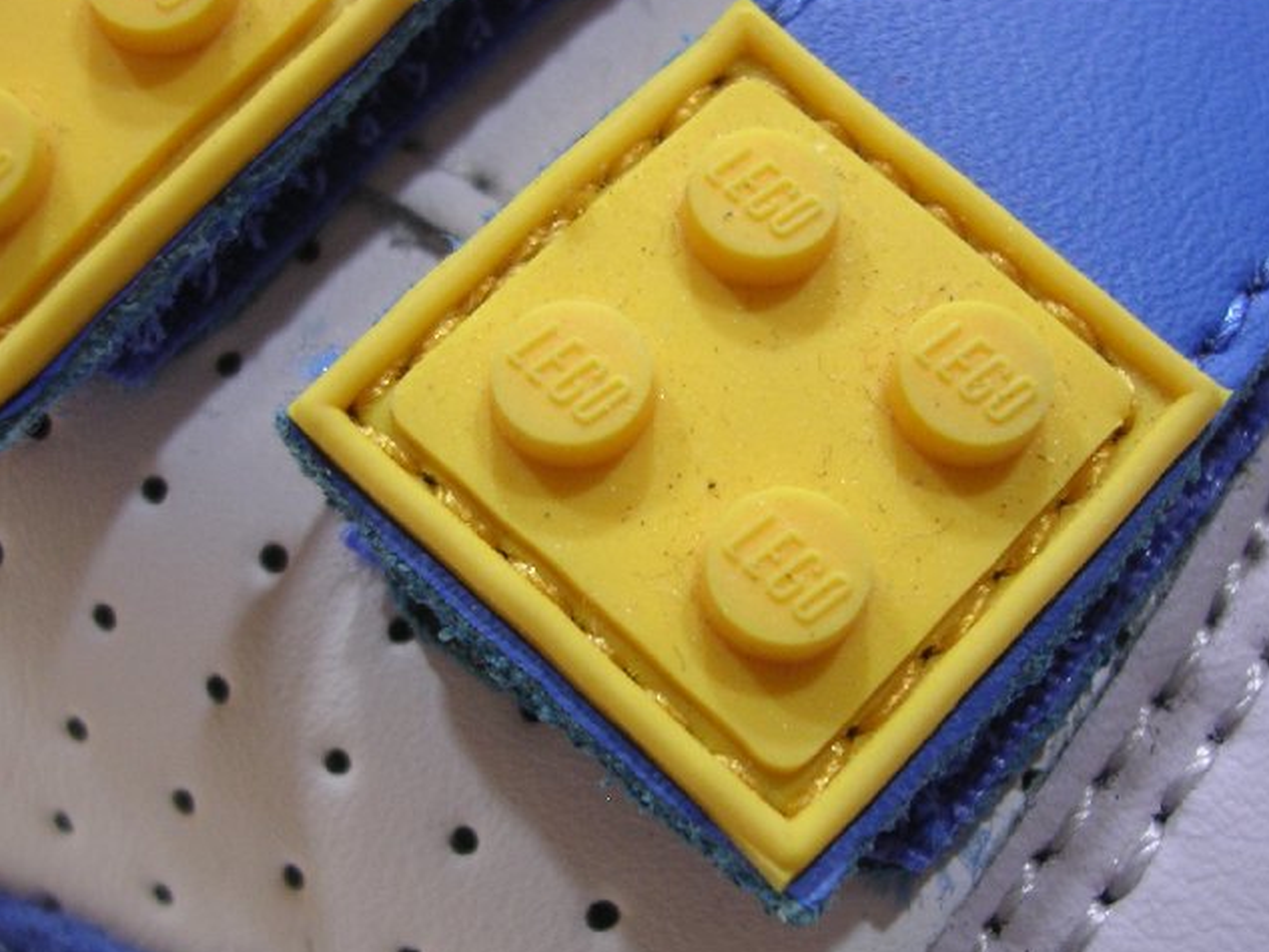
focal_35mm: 48
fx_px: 1760
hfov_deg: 39.6
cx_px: 605
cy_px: 507
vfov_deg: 30.3
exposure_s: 1/4.9
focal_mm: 5.8
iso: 100
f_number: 2.8
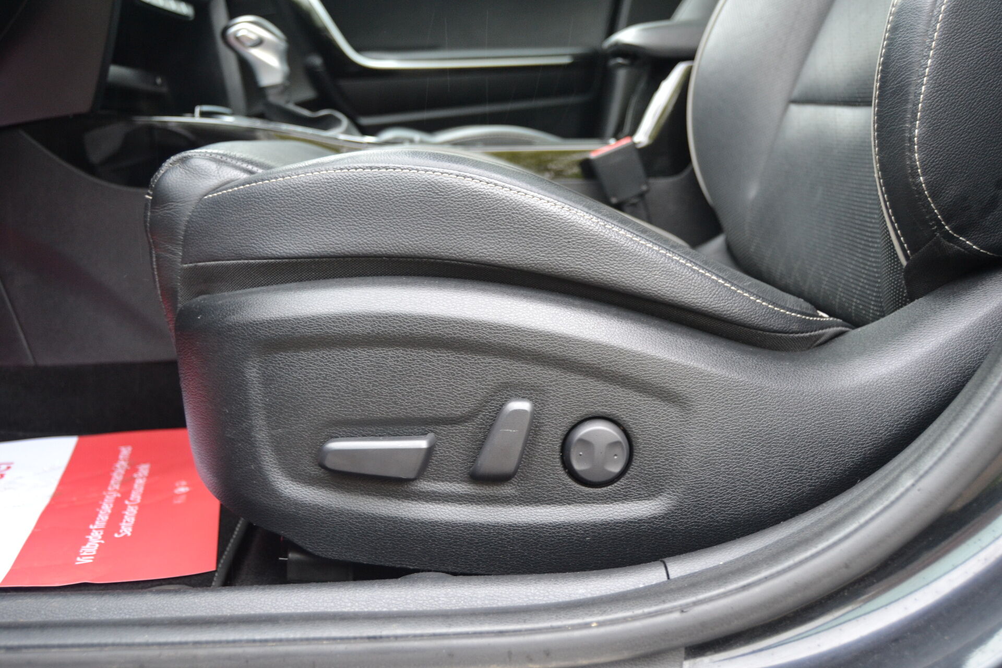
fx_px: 1002
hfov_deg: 53.1
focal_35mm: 36
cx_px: 501
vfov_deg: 36.9
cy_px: 334
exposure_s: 1/60
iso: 720
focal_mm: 24
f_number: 3.8
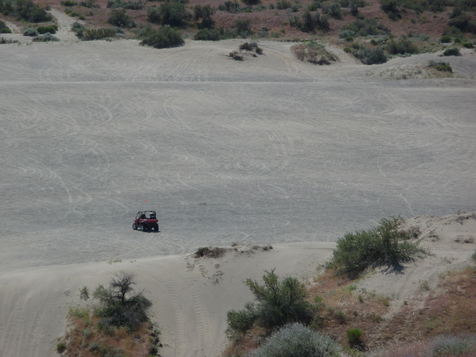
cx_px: 238
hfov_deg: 7.1
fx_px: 3850
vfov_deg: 5.3
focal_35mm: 280
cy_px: 178
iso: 100
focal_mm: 47
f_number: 4.9
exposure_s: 1/800
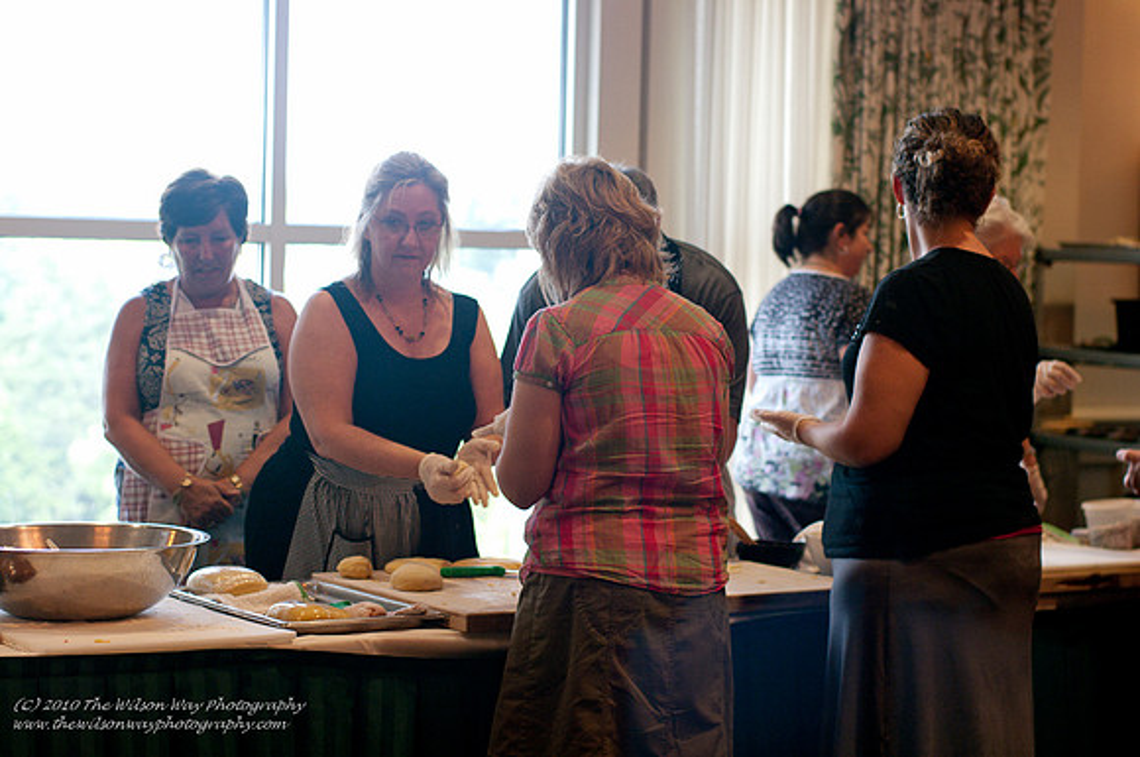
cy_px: 378
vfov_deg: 18.1
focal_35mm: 75
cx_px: 570
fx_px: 2372
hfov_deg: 27.0
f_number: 2.8
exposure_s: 1/125
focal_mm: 50
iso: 800
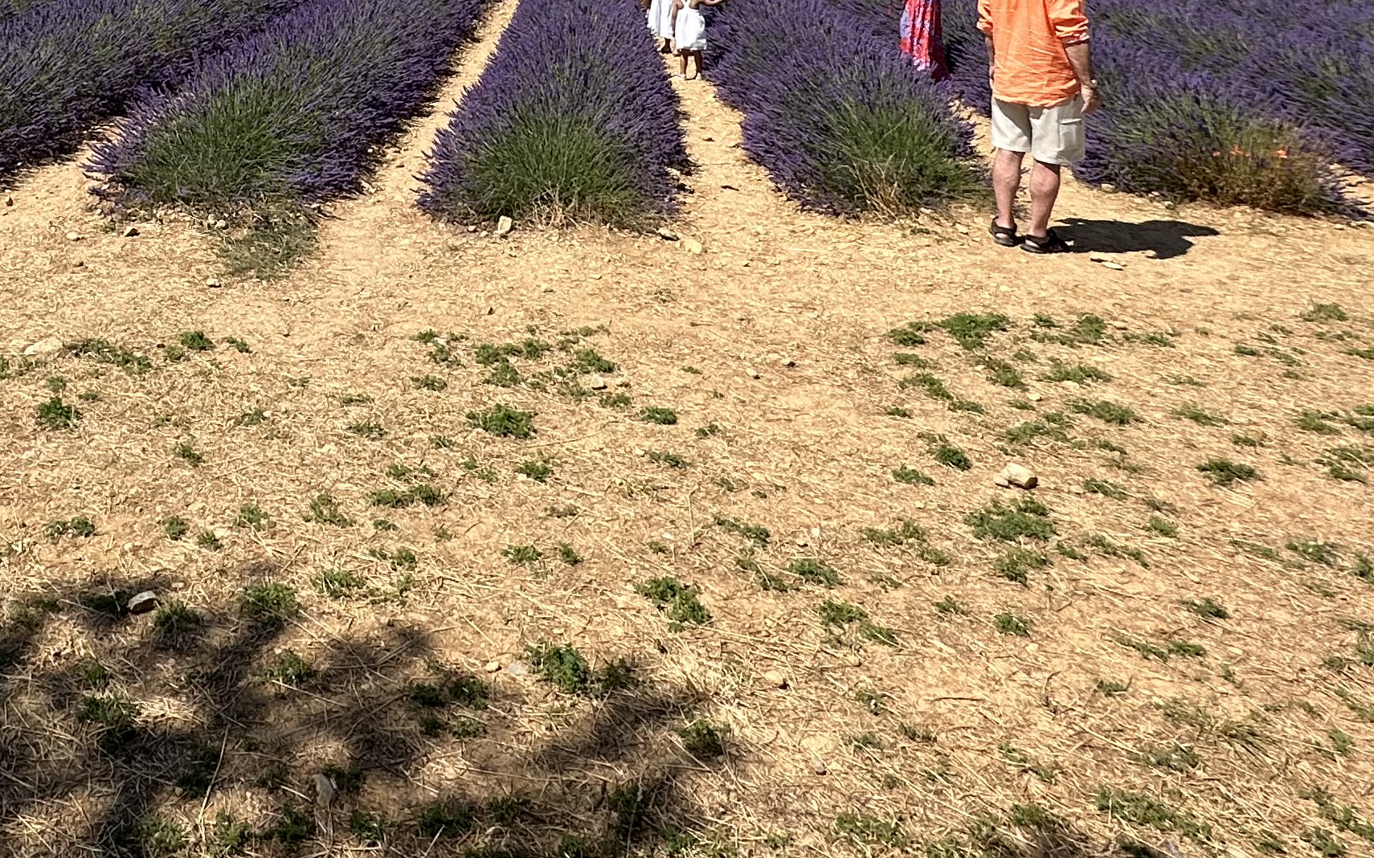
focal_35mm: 35
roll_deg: -1.8
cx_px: 224
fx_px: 1310
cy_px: -157
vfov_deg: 30.9
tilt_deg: -7.0
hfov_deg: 51.0
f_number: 2.2
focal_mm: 2.22
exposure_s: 1/2398
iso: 50
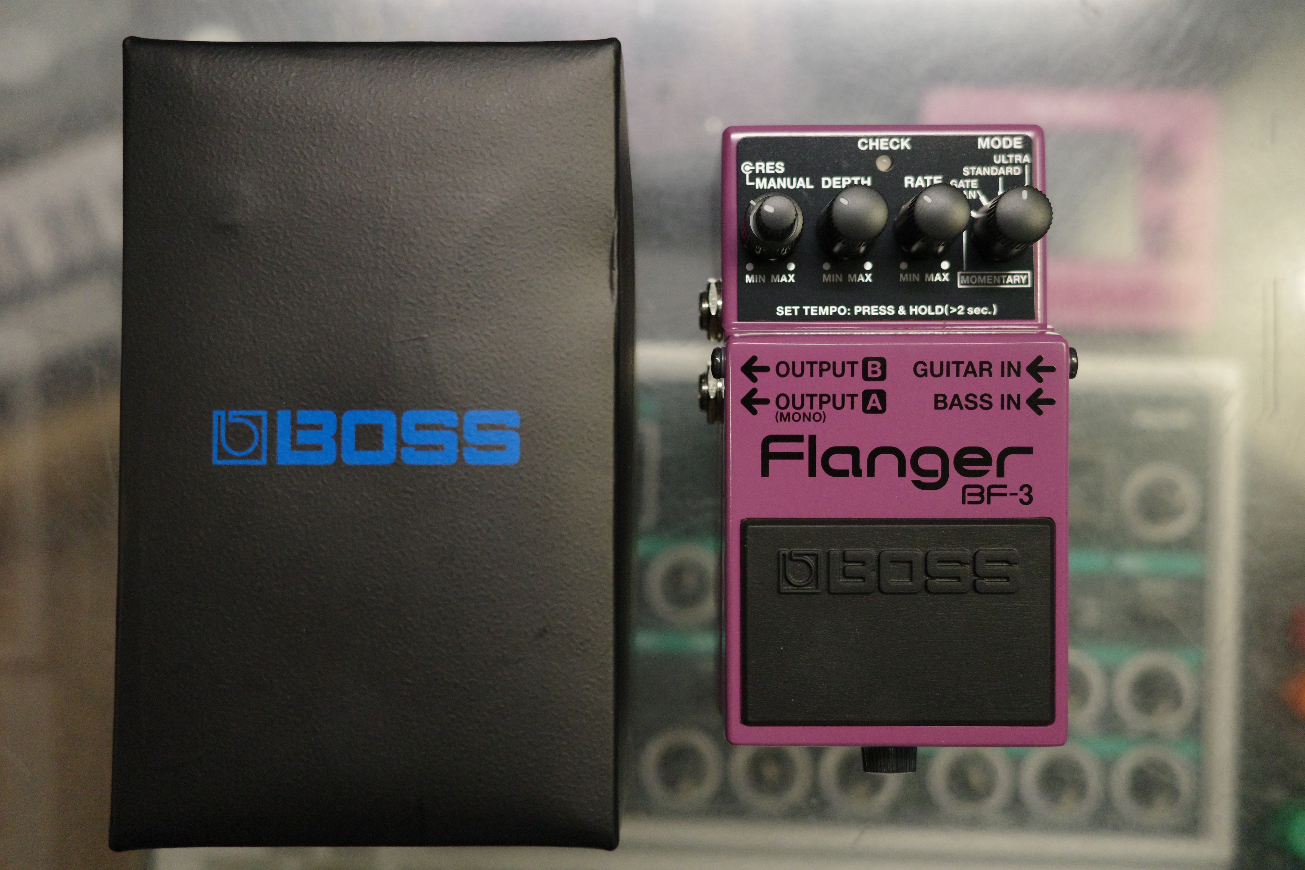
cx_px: 652
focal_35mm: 40
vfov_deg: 33.4
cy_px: 435
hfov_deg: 48.5
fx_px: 1450
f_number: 2.8
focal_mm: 26
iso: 4000
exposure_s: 1/250
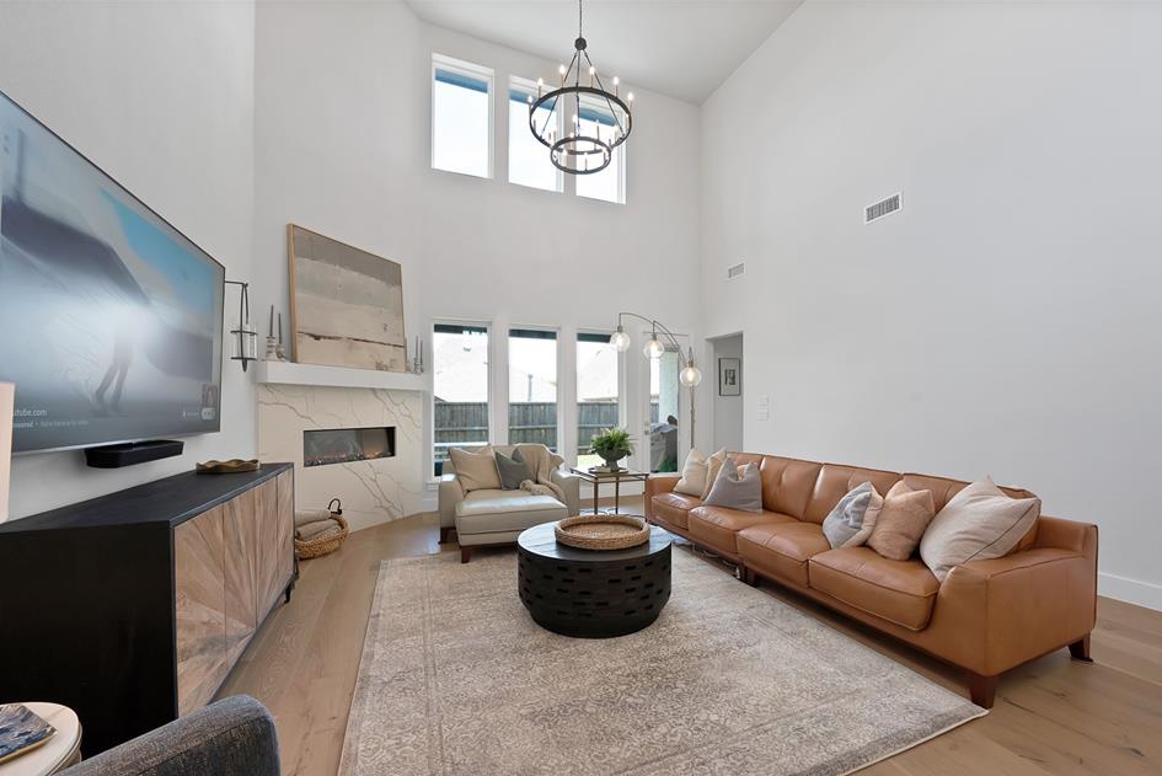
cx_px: 600
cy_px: 419
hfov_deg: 108.3
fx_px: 420
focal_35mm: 13
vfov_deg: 85.3
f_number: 9
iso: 640
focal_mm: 12
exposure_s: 1/20
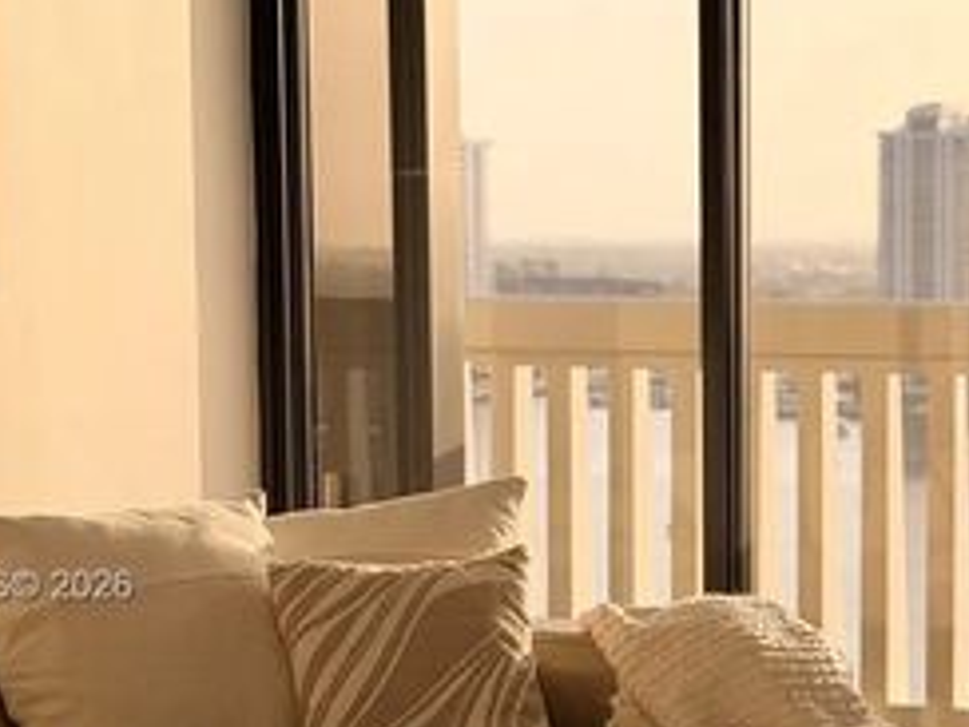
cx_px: 909
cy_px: 588
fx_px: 3527
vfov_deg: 11.7
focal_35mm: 126
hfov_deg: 15.4
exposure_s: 1/2667
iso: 64
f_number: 1.78
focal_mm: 6.76
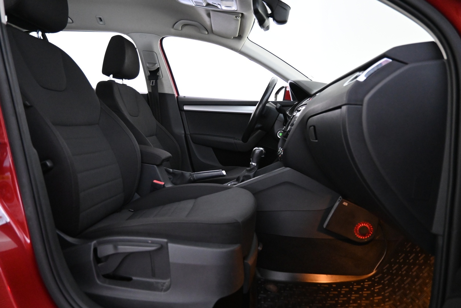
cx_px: 230
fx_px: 307
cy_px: 154
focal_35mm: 24
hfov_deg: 73.7
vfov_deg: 53.1
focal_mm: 16
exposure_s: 1/25
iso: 4000
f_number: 3.5
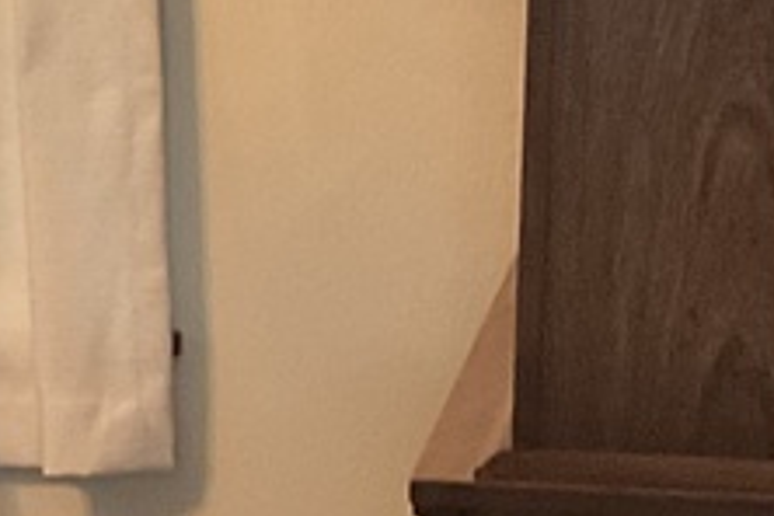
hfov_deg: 9.7
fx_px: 4214
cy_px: 342
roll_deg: +2.1
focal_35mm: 196
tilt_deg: -9.6
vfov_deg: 7.0
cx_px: -816
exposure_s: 1/40
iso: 200
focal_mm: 3
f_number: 1.8
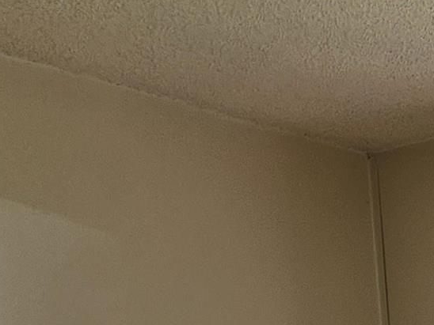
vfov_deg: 9.7
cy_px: 858
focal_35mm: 129
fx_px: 1617
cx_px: 918
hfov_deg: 12.9
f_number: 1.8
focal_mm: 5.4
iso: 25
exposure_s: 1/156
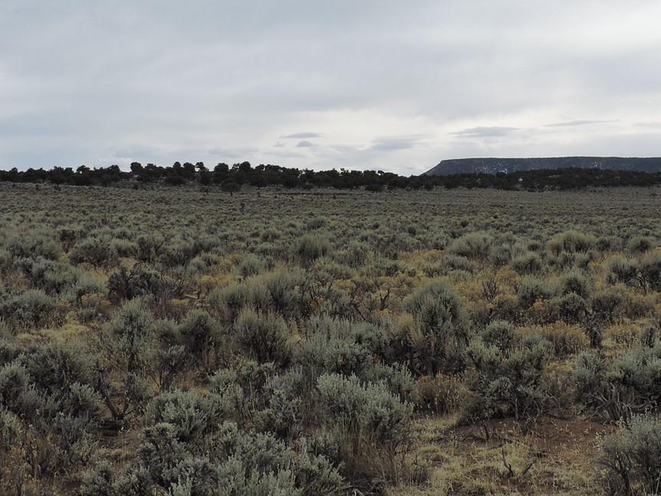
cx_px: 399
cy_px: 91
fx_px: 1241
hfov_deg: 29.7
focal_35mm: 65
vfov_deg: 22.2
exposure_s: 1/1250
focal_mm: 6.2
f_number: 3.6
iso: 100
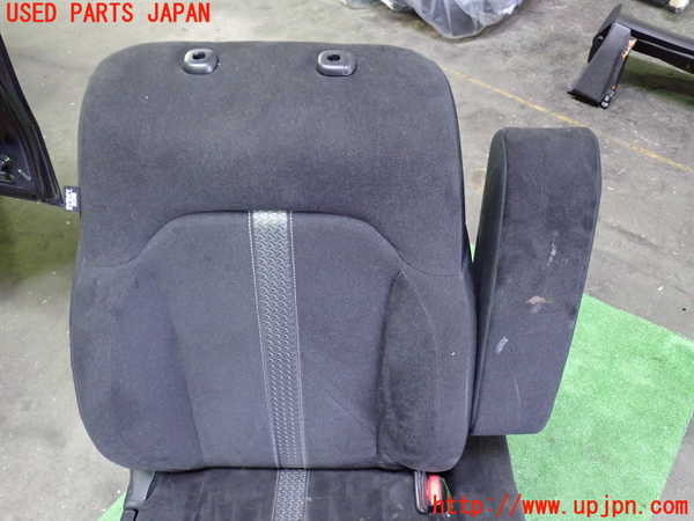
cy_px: 260
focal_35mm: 30
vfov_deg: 46.8
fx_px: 601
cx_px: 347
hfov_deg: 60.0
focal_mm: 5.4
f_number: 2.3
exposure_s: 1/30
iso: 800
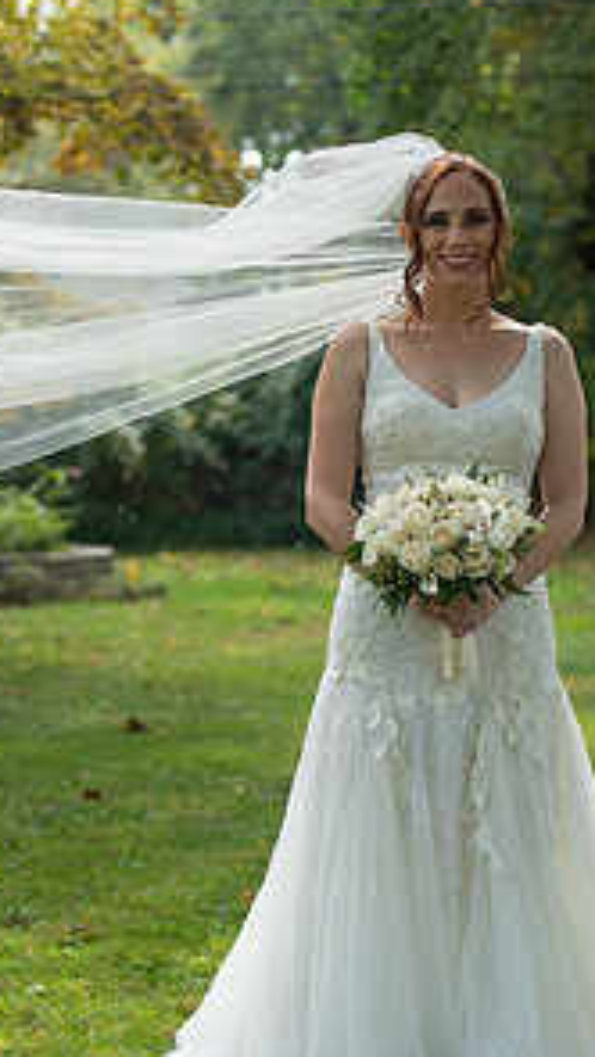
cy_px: 584
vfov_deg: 20.7
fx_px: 2888
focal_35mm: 103
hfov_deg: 11.7
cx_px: 154
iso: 320
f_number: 2.5
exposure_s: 1/1600
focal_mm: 50
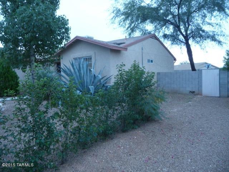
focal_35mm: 28
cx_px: 114
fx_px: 185
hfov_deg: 63.4
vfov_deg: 49.7
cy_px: 86
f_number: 3.3
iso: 100
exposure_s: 1/160
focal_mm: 4.7
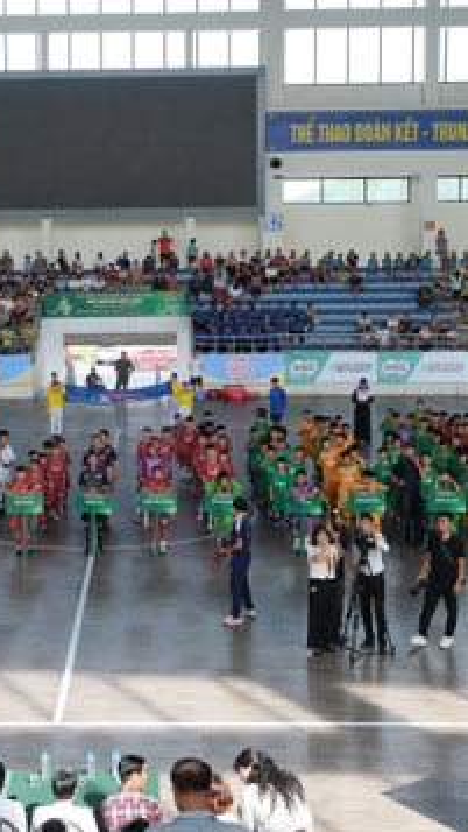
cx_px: 116
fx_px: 1014
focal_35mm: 46
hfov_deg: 25.7
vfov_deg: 44.6
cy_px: 417
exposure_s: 1/180
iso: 640
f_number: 5.6
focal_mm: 19.6
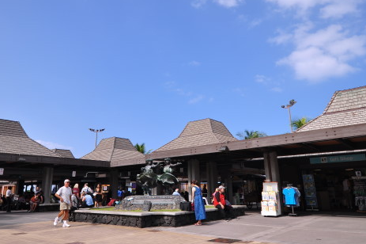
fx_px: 295
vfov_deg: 44.8
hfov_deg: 63.6
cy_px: 108
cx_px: 171
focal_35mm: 29
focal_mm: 14
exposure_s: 1/1000
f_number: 4.5
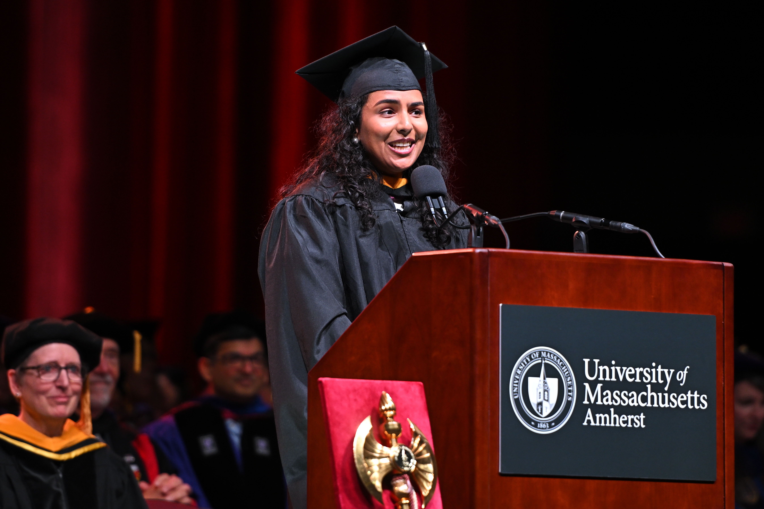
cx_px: 382
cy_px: 254
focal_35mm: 300
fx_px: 6365
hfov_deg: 6.9
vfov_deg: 4.6
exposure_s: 1/500
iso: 900
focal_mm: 200
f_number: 2.8
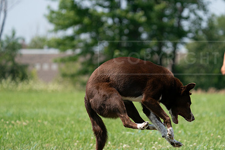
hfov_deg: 7.7
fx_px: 1675
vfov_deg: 5.1
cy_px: 67
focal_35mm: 268
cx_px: 148
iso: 1000
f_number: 5.6
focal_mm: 200
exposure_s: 1/4000
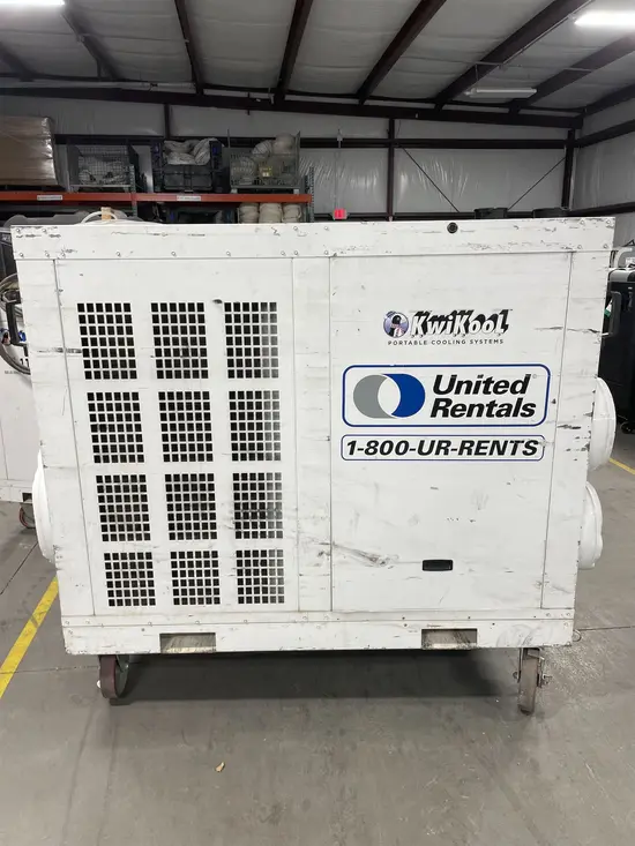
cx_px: 318
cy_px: 423
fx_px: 636
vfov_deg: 67.3
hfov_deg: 53.1
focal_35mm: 26
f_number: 1.6
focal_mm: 4.2
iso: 80
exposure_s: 1/120
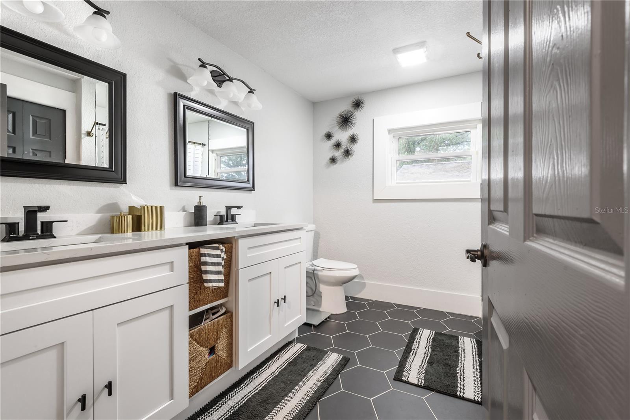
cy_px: 210
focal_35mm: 16
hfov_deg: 96.7
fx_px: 280
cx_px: 315
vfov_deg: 73.8
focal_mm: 16
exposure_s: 1.3
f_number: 10
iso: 320
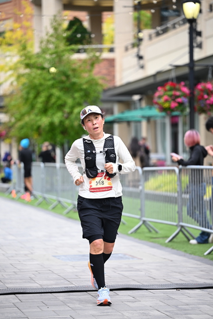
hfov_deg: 10.6
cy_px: 160
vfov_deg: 15.8
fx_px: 1153
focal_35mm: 130
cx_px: 106
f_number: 2.8
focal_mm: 130
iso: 640
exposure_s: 1/1600
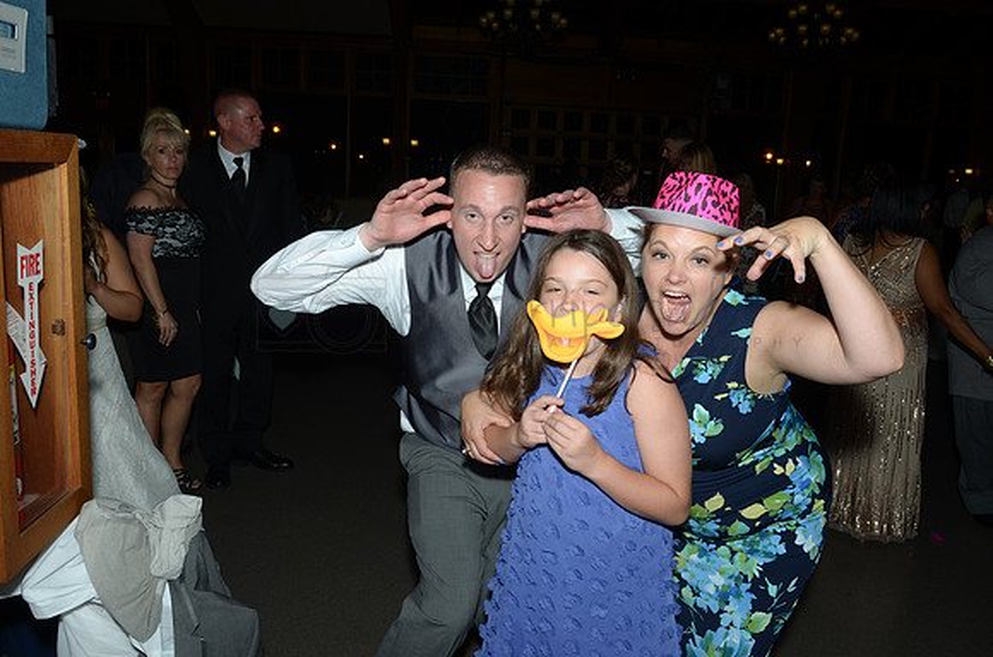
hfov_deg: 62.0
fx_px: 826
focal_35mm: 30
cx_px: 496
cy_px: 328
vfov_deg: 43.4
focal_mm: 20
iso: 200
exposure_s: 1/200
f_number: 10
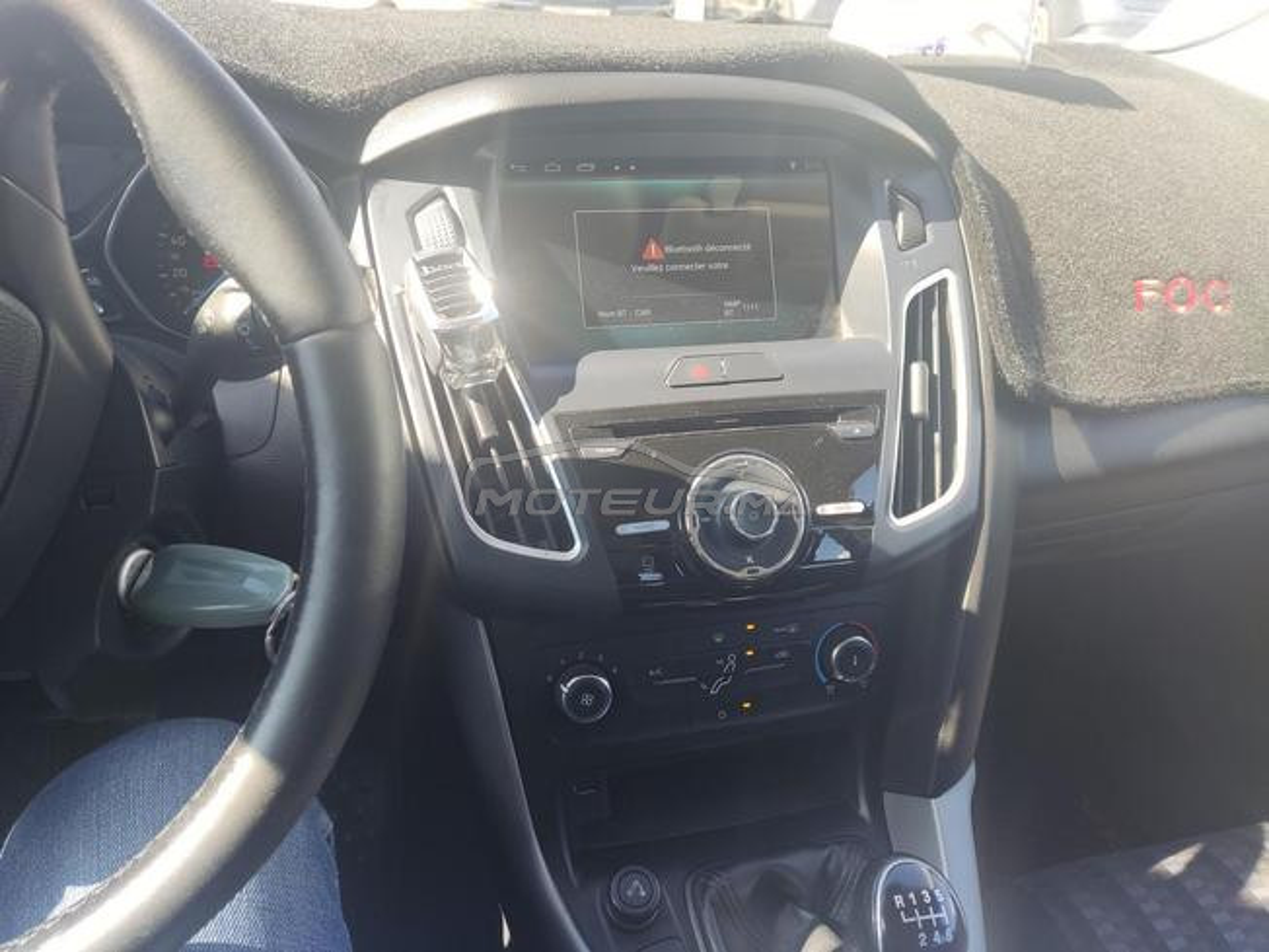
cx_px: 634
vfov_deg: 54.9
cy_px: 476
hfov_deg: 69.4
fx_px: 916
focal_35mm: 25
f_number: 1.79
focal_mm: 4.71
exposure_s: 1/100
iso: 56
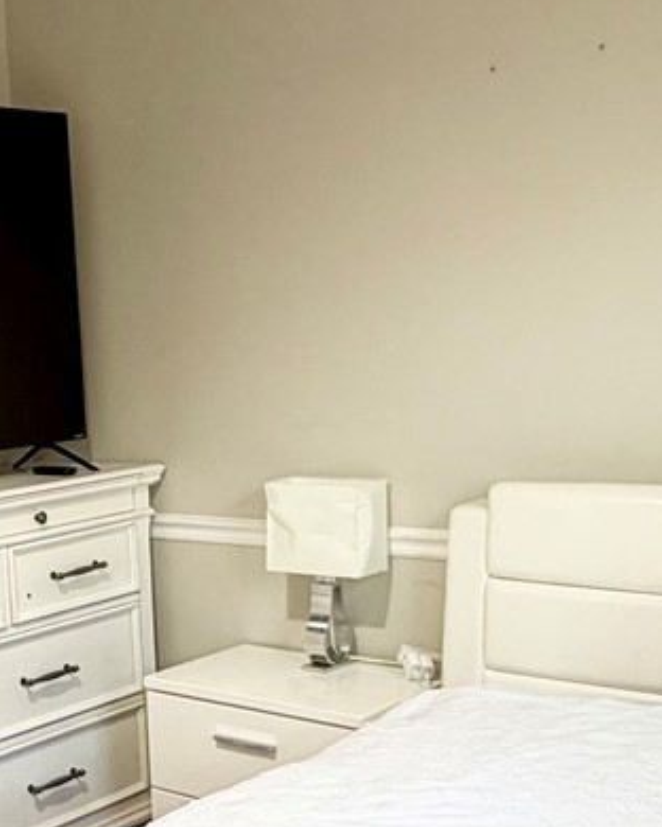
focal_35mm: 56
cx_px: 30
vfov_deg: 33.2
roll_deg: +3.8
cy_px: 560
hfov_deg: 26.0
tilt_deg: -8.4
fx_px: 1371
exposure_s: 1/120
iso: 160
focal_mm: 2.22
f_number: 2.2
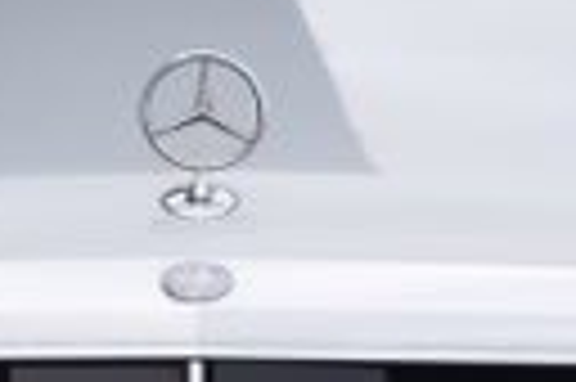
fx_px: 4778
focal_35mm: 299
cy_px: 373
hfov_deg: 6.9
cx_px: 184
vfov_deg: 4.6
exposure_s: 1/60
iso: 400
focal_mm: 32
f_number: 10
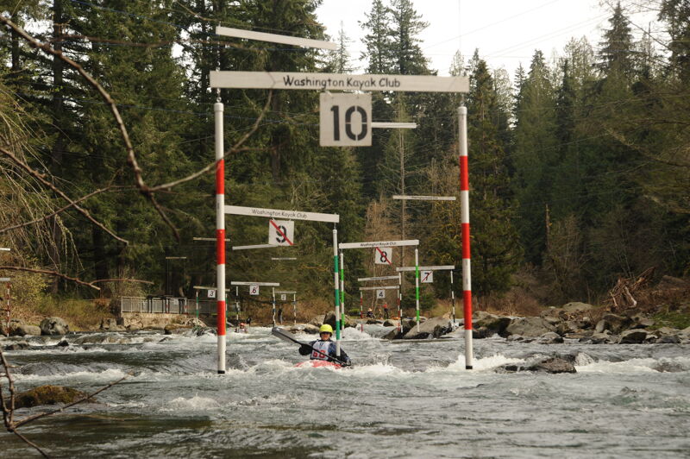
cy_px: 230
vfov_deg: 18.2
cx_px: 345
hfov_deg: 27.0
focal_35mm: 75
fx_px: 1436
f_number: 7.1
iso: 320
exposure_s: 1/400
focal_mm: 75
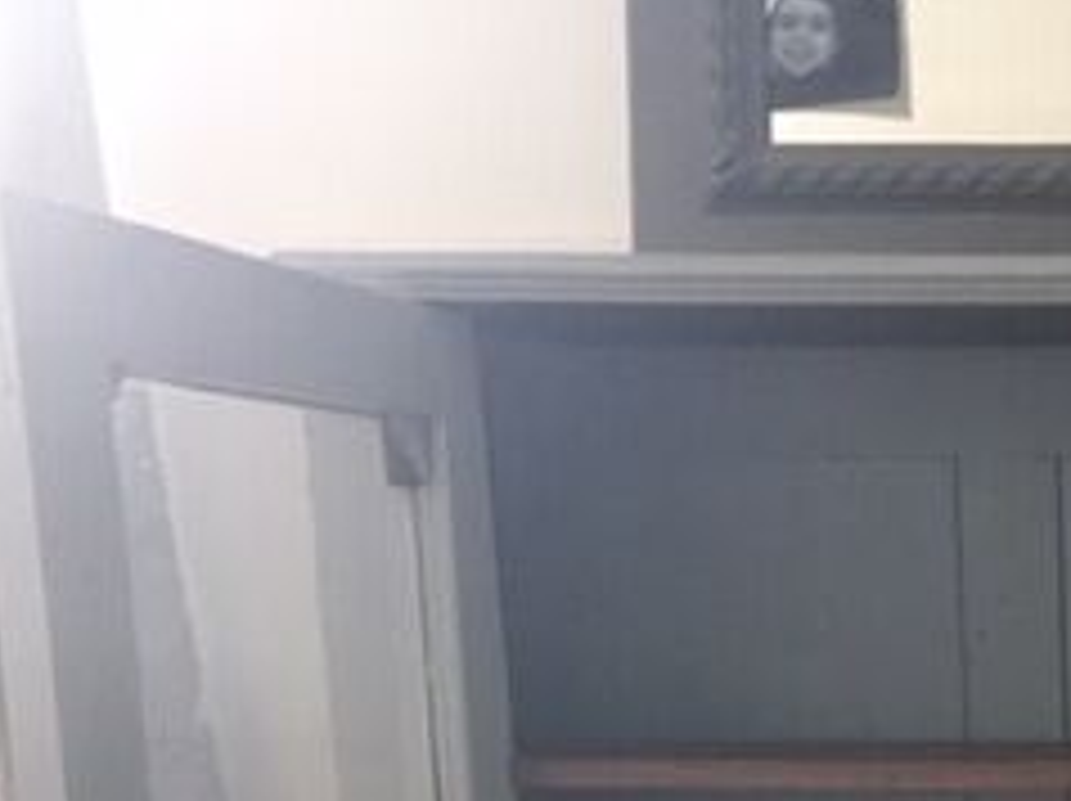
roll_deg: +0.9
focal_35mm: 78
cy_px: 1062
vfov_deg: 17.6
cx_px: 1287
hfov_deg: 23.0
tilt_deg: -10.7
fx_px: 2411
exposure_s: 1/17
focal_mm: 4.15
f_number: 2.2
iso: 200
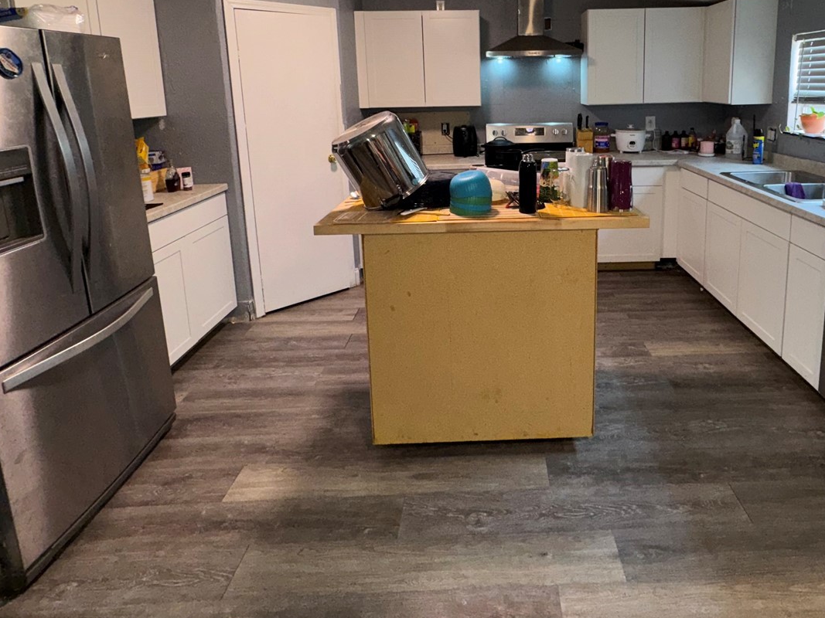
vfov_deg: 60.2
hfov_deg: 78.0
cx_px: 501
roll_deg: +2.0
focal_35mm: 21
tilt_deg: -8.6
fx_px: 500
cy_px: 160
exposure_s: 1/62
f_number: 2.2
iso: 80
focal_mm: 2.22
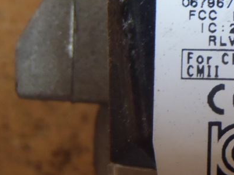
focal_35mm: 119
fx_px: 804
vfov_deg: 12.4
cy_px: 39
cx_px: 241
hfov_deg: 16.2
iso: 200
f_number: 4.7
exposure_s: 1/40
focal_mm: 6.64
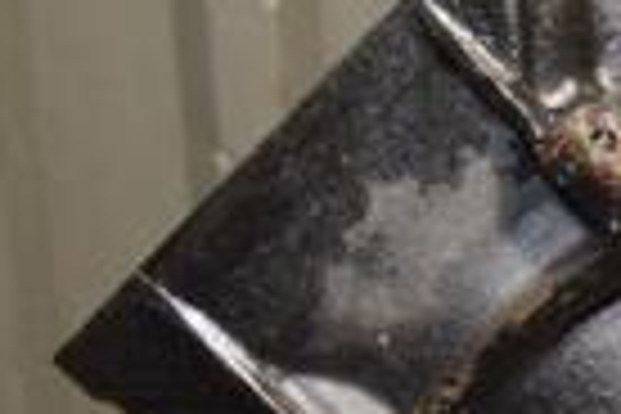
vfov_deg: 9.4
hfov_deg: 12.9
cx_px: 1116
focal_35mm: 144
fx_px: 2484
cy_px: 504
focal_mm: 22
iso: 800
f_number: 5
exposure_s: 1/60
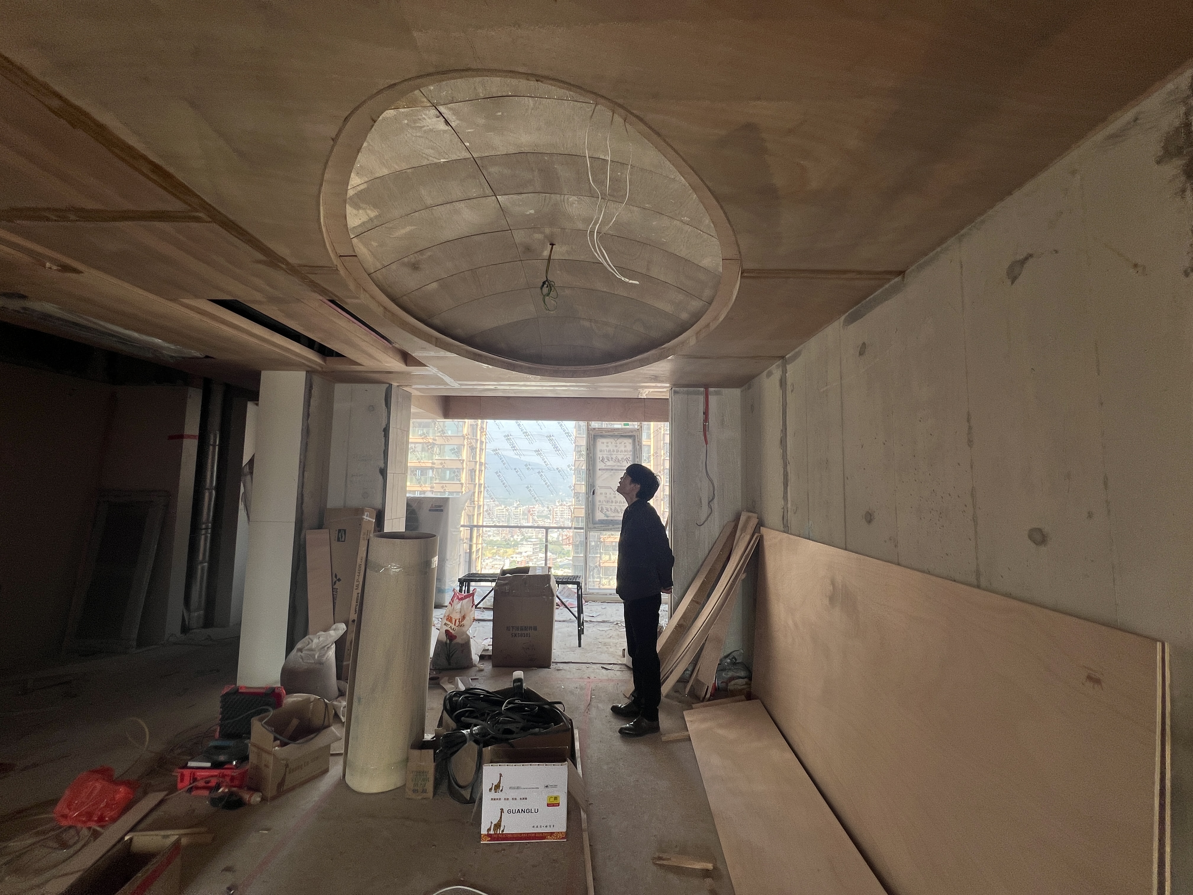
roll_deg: -0.6
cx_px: 596
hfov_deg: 106.2
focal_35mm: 13
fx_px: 448
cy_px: 448
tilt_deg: +4.6
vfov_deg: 89.9
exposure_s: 1/129
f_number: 1.8
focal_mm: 1.57
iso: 32
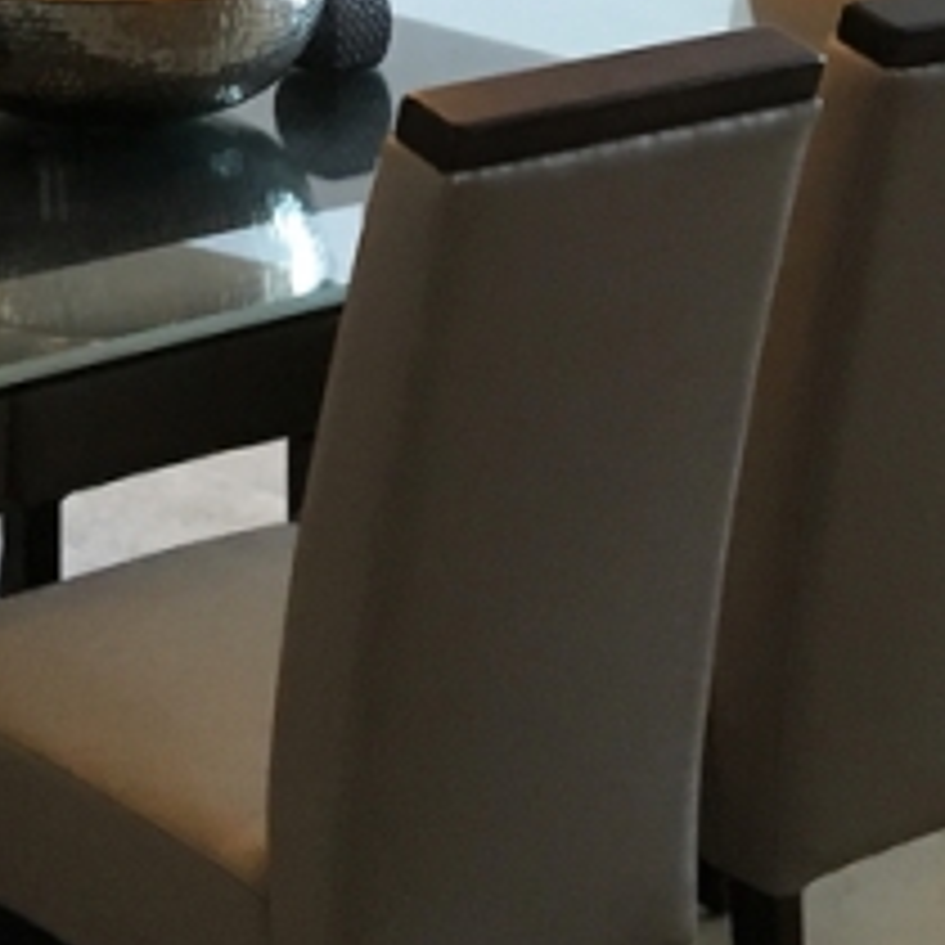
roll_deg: +0.1
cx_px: -76
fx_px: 3212
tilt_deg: -2.2
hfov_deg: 16.3
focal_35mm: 104
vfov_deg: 15.4
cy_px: -500
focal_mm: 4.15
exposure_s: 1/30
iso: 125
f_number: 2.2
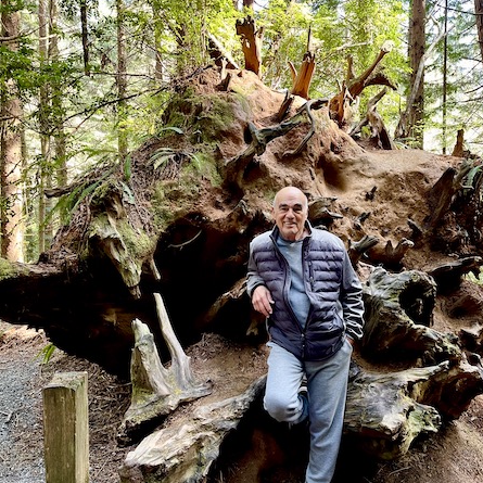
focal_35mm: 31
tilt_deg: -6.2
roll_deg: +0.5
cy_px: 243
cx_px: 289
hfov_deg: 52.2
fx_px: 489
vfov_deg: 52.5
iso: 400
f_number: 1.6
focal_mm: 5.1
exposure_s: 1/60
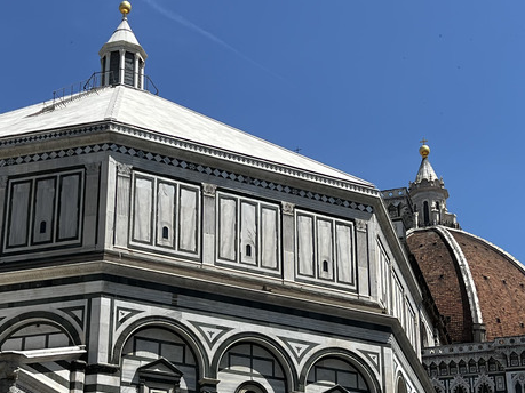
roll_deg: +0.3
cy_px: 291
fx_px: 1031
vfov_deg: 21.4
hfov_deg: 28.6
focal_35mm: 68
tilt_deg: +21.3
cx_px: 245
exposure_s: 1/5076
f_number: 1.5
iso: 50
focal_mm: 5.7
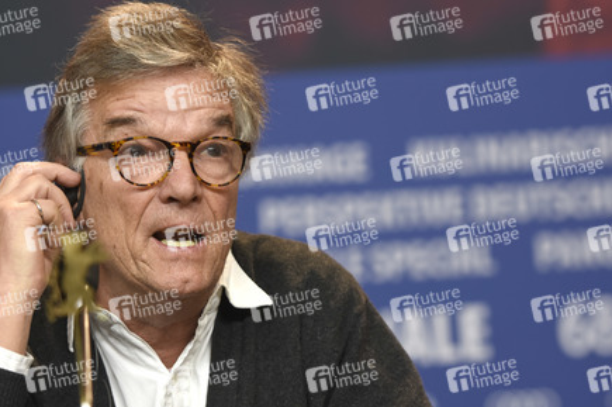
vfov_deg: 6.1
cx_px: 305
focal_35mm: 226
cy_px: 200
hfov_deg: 9.1
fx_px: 3829
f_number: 2.8
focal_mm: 145
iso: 640
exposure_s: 1/500
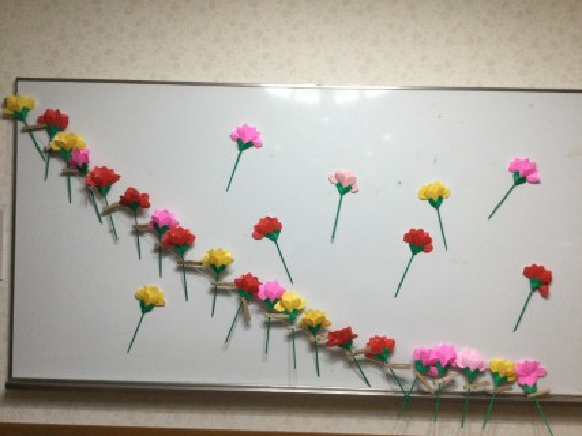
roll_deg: -1.6
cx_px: 291
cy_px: 218
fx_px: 521
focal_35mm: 31
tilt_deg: -0.3
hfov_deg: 58.4
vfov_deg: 45.4
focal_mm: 3.3
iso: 40
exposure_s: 1/30
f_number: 2.4
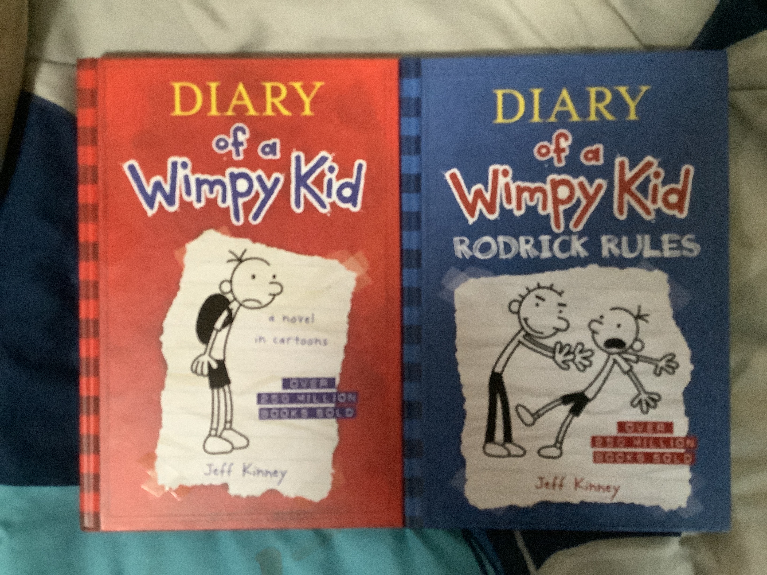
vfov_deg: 45.4
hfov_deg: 58.4
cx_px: 384
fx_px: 687
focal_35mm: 31
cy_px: 288
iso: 640
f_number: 2.4
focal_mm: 3.3
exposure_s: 1/30
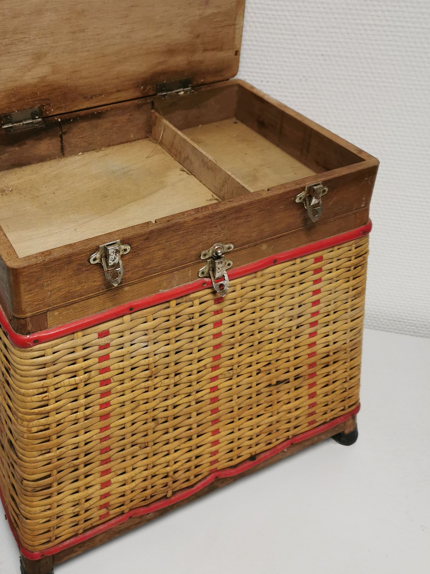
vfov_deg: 47.3
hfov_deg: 36.2
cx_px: 121
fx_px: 646
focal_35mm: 39
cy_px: 205
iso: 160
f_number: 1.8
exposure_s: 1/100
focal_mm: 5.58
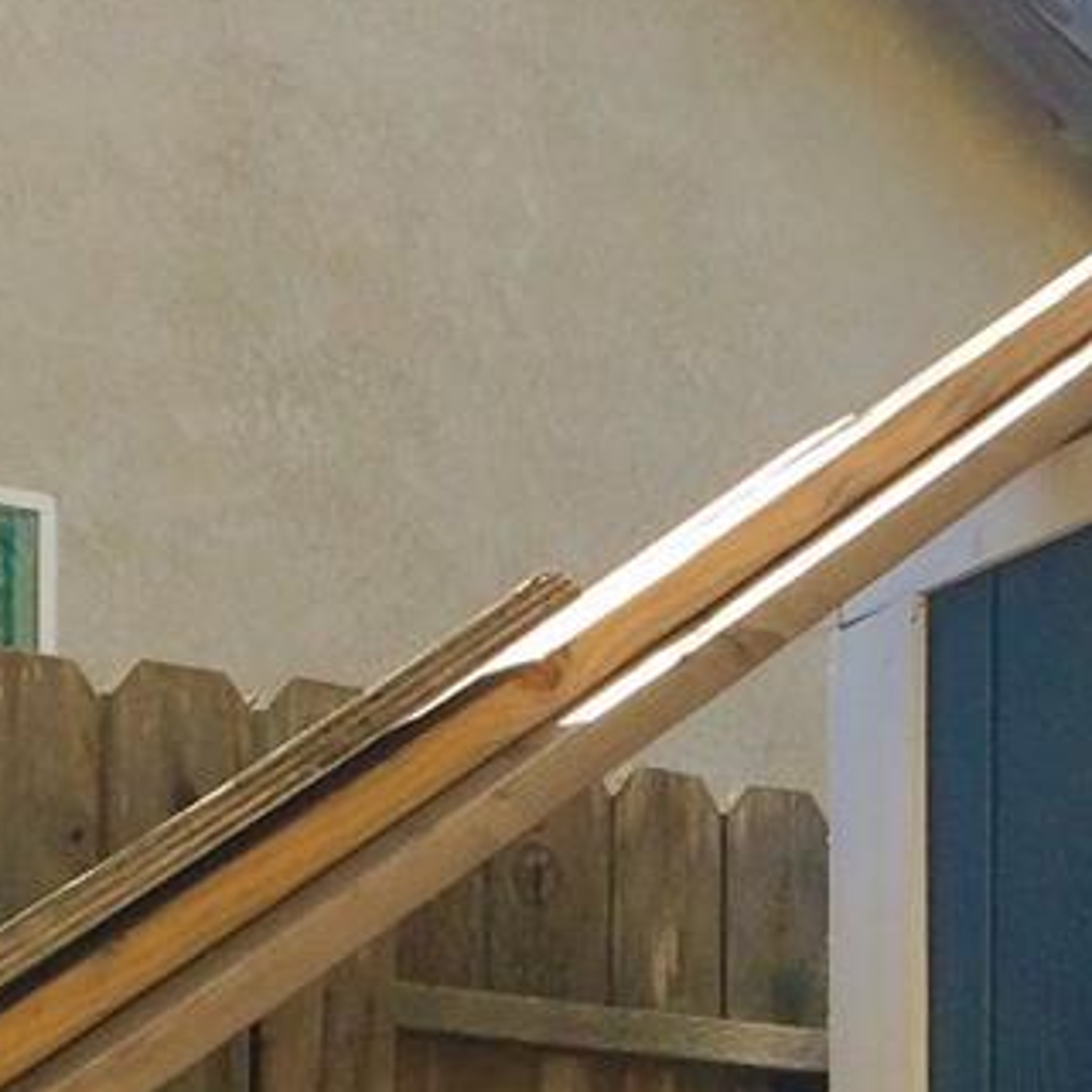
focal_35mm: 120
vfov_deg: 14.0
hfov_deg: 13.7
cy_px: 1403
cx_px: 1580
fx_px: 4283
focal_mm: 4.15
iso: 32
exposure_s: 1/1580
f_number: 2.2
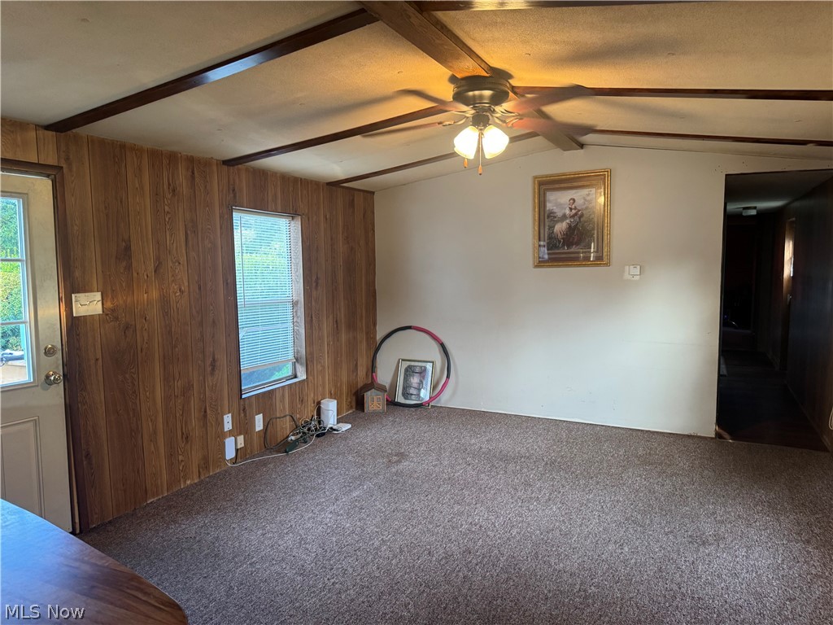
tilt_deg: -5.4
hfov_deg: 71.6
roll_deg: +0.1
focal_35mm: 24
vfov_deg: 56.8
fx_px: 578
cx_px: 416
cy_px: 312
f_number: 1.78
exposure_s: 1/60
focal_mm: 6.76
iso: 250
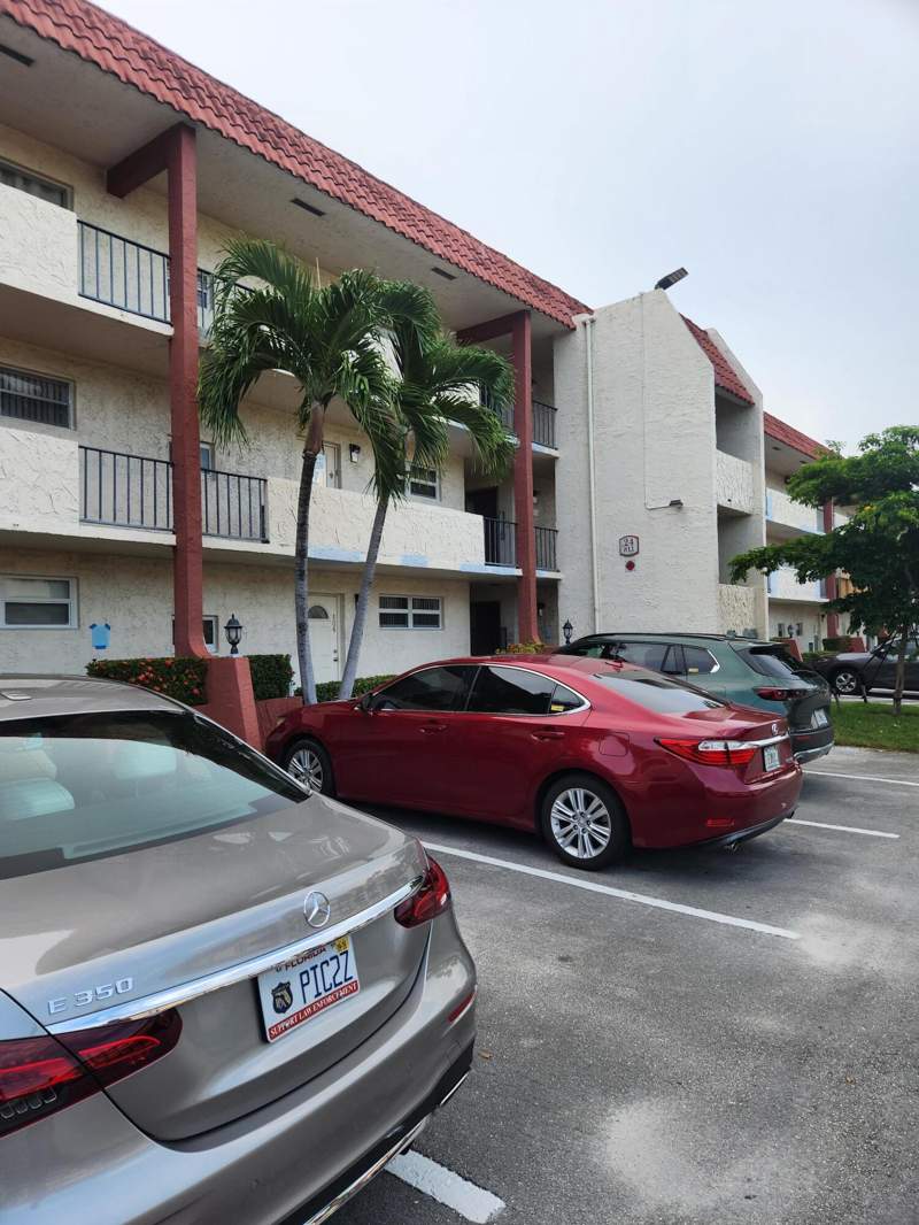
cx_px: 460
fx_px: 814
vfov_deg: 73.9
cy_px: 612
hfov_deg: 58.9
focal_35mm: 23
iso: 32
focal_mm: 5.4
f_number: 1.8
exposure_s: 1/180
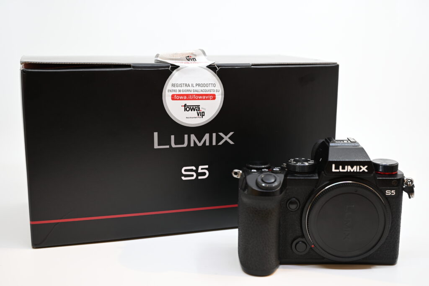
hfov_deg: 42.7
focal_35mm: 46
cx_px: 214
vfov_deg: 29.3
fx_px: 548
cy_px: 143
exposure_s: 1/125
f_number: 6.3
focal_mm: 46
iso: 640
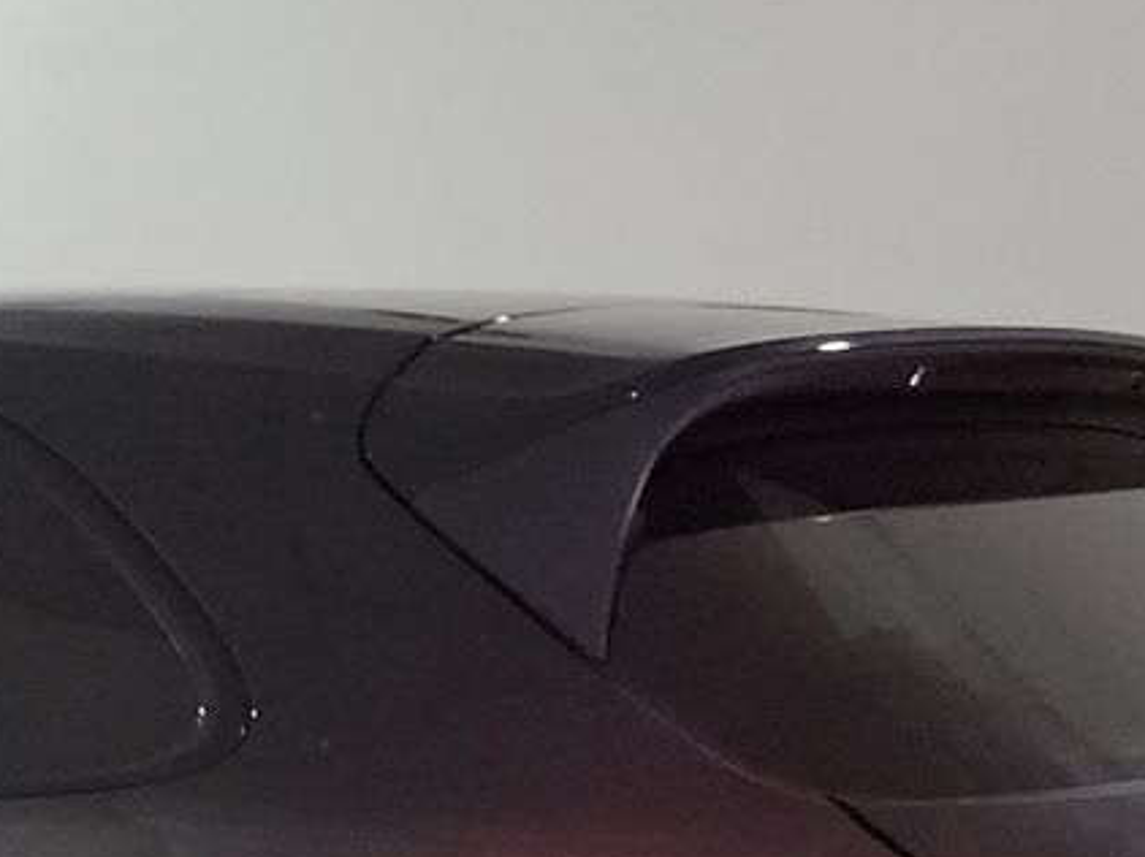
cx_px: 155
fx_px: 3008
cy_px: 1047
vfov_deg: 15.6
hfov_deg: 21.2
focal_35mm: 91
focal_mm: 6.7
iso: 1943
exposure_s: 1/59
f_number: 1.8
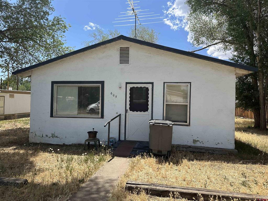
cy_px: 100
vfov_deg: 56.8
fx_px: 186
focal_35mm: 24
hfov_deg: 71.6
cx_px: 134
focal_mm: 6.86
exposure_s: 1/3861
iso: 80
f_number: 1.78
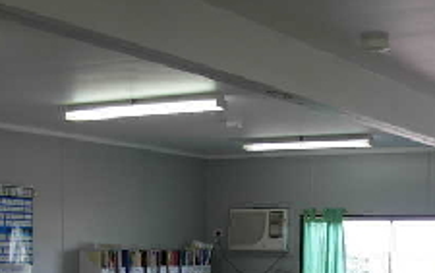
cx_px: 249
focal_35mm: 86
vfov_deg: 14.8
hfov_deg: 24.0
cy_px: 319
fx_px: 1020
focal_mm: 6.3
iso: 79
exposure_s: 1/39.1
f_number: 2.9
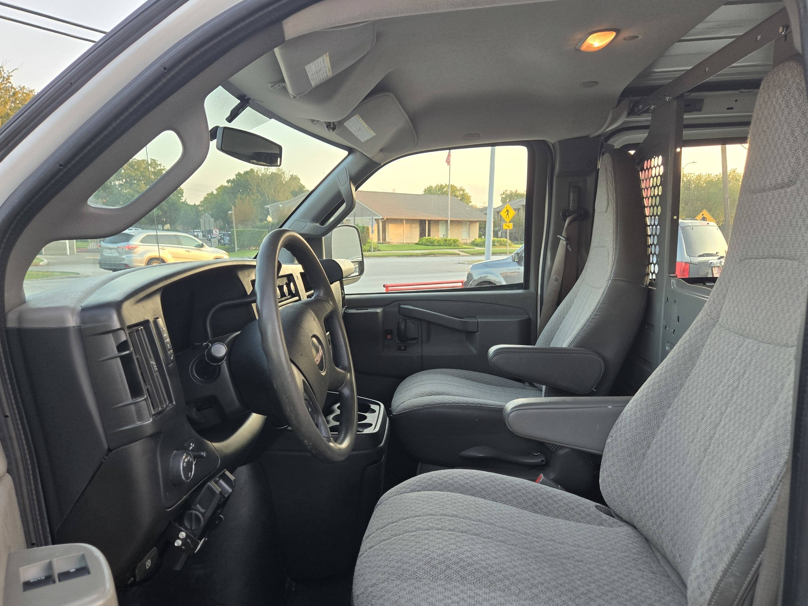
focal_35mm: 27
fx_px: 630
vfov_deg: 51.1
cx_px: 405
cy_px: 355
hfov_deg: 65.3
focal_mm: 5.4
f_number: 1.8
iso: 125
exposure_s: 1/180
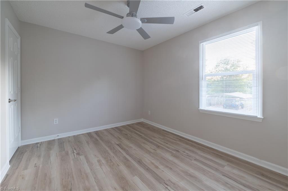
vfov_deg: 81.1
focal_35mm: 14
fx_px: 112
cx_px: 144
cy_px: 96
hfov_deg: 104.3
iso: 500
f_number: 7.1
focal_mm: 14
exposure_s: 1/20
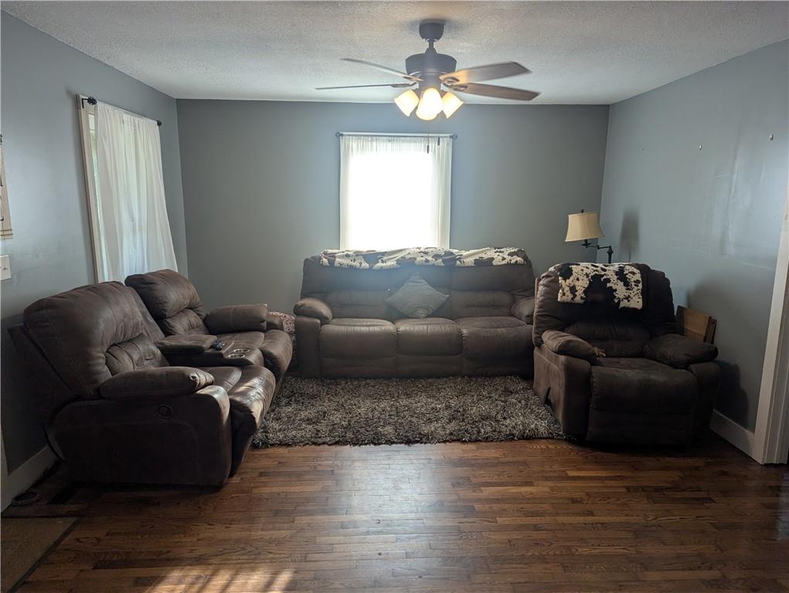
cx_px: 394
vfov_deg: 56.9
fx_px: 548
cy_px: 296
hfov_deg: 71.5
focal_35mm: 24
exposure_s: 1/134
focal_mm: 6.81
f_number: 1.85
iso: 66
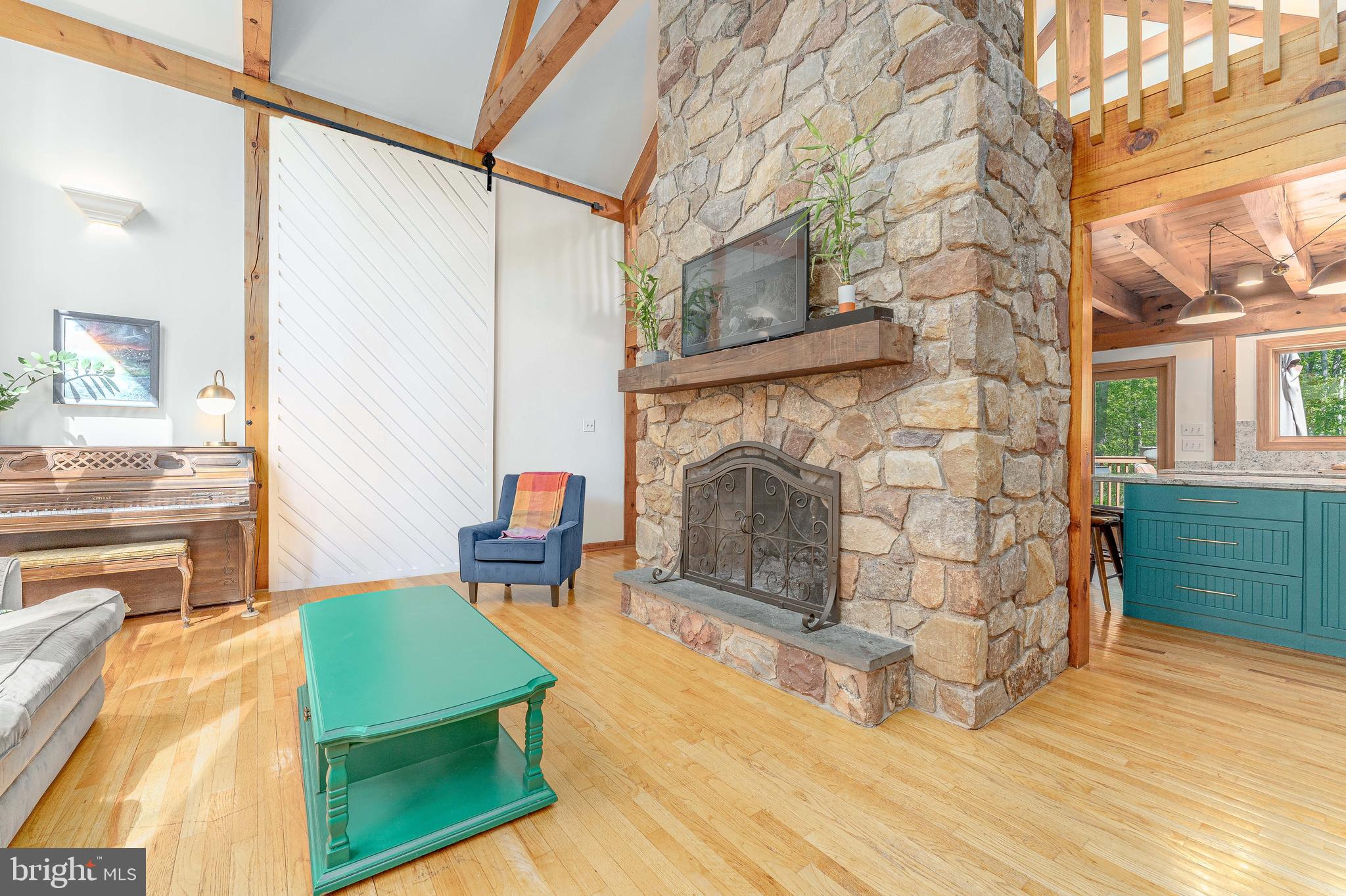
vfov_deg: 81.2
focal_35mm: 14
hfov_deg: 104.3
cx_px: 673
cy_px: 448
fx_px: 523
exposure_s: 1/250
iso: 320
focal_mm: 14
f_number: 8
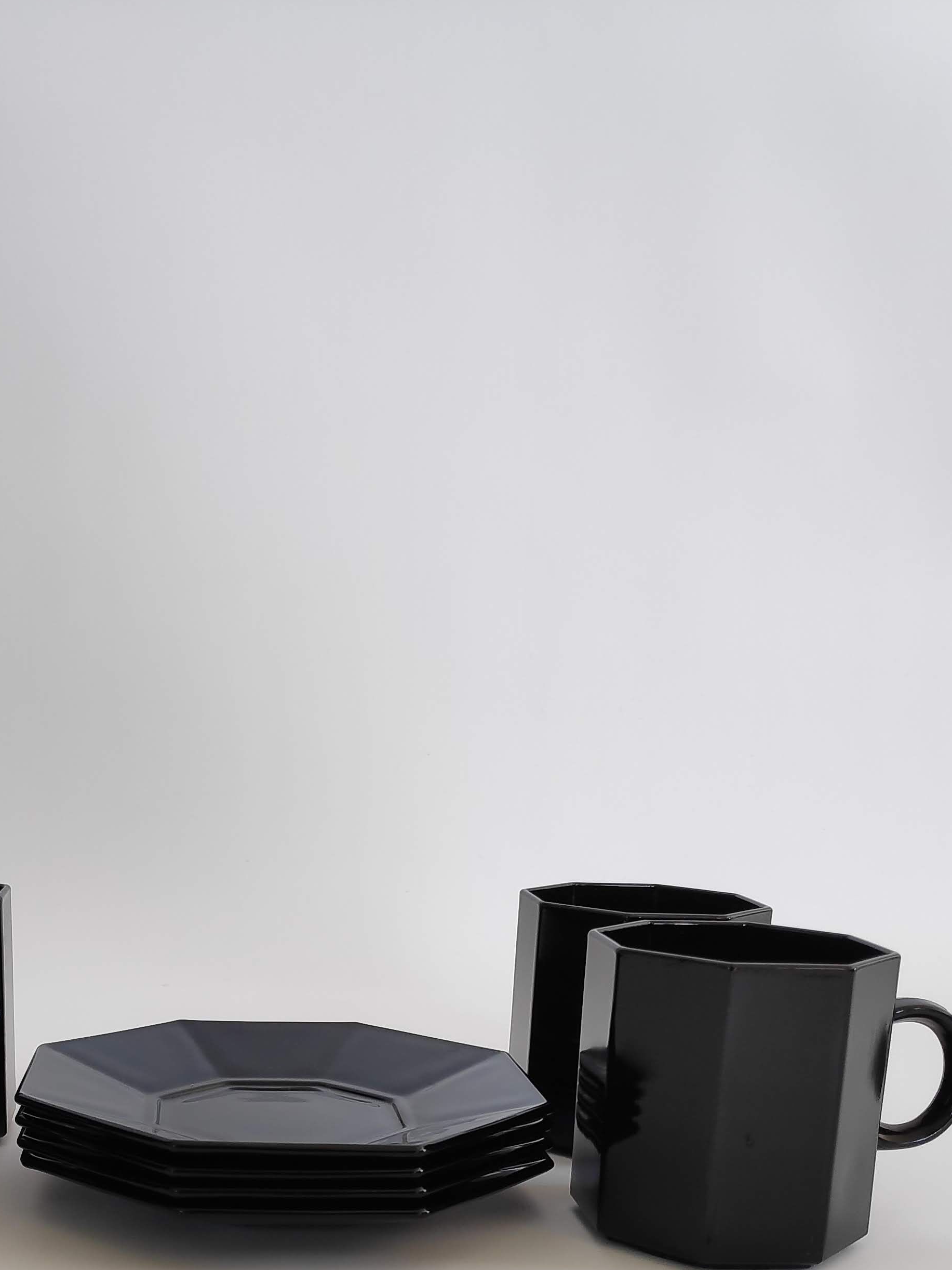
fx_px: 1210
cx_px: 281
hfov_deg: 42.1
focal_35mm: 33
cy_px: 1041
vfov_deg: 51.4
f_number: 1.9
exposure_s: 1/100
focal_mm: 3.94
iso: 324
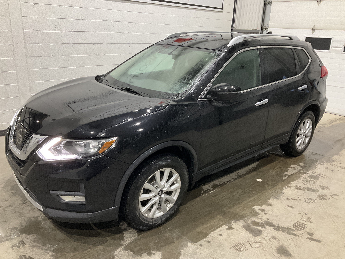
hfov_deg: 61.7
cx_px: 172
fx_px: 289
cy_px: 130
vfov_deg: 48.2
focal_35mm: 29
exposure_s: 1/60
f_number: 1.8
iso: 100
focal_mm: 3
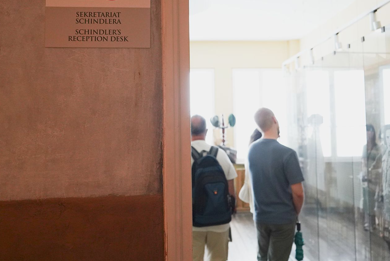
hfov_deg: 50.7
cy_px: 102
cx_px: 196
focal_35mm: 38
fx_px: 412
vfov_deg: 34.9
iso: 3200
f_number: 3.5
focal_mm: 24
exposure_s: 1/80
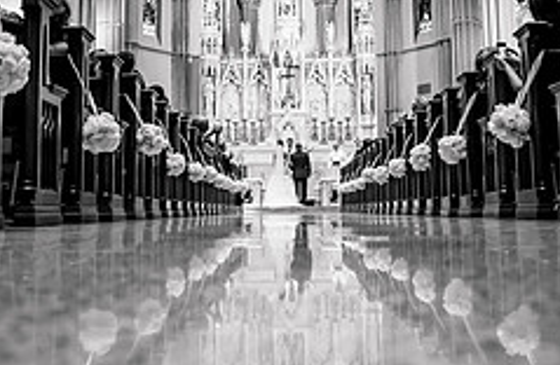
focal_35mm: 60
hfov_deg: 33.6
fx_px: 927
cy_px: 45
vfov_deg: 21.8
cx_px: 273
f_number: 3.5
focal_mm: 24
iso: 2000
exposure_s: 1/100
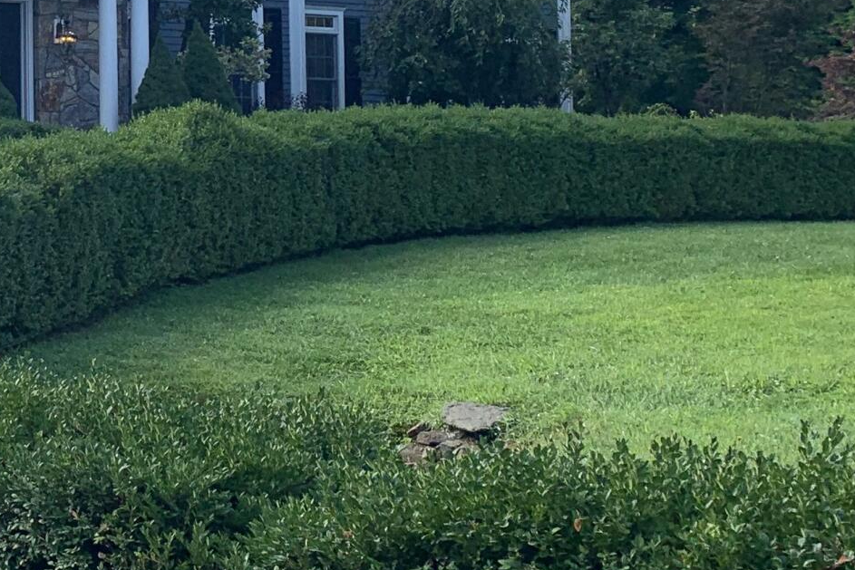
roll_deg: -0.3
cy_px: 34
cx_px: -132
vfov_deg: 15.7
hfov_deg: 22.1
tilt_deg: +4.0
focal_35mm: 86
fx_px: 2043
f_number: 1.8
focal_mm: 4.25
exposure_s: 1/1176
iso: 25
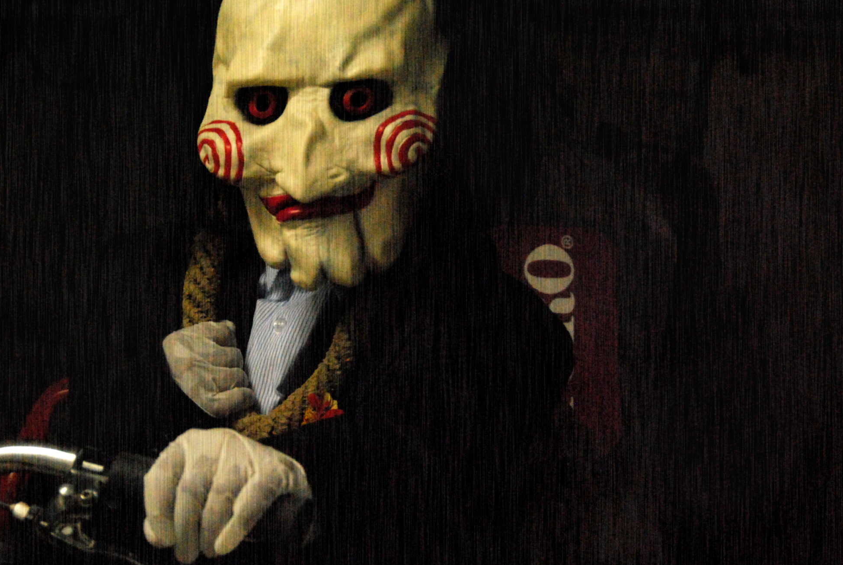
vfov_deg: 9.3
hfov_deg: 13.9
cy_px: 274
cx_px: 370
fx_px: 3462
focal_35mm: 148
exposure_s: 1/13
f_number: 10
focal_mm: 75
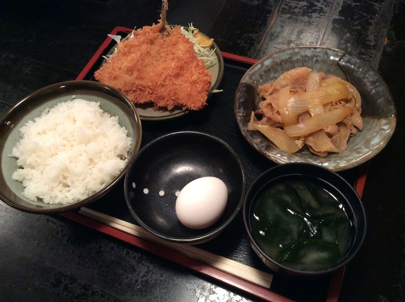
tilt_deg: -58.7
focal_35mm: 32
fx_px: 374
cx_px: 202
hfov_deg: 56.9
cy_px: 151
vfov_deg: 44.0
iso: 250
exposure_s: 1/24
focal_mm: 3.3
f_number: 2.4
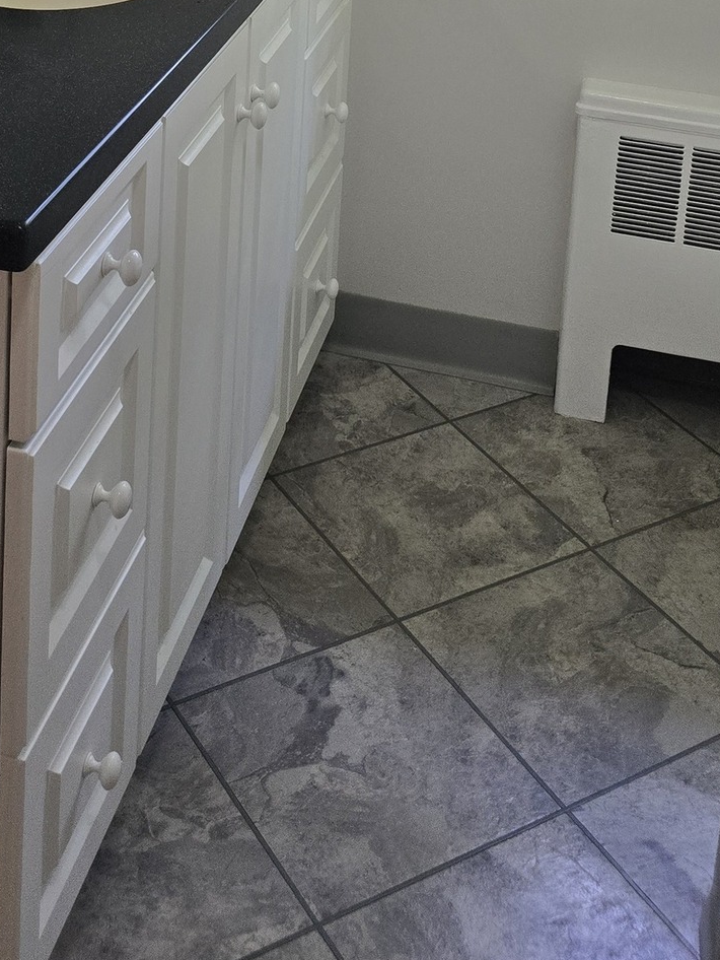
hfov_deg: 26.0
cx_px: 247
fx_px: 1552
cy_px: -202
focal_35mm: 56
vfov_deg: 29.4
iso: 250
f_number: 1.7
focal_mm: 6.3
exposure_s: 1/120
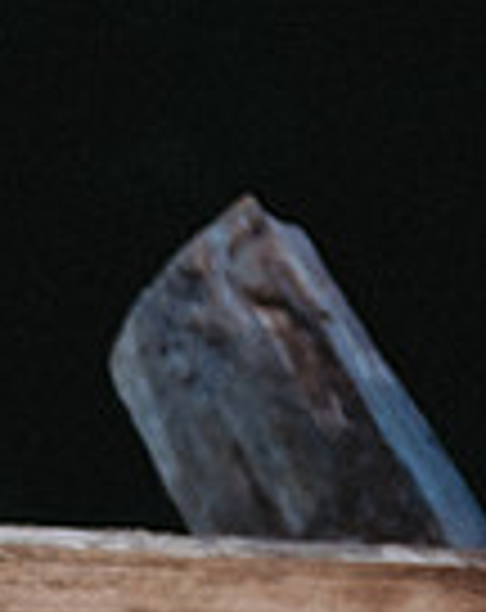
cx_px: -796
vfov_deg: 8.6
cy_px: 781
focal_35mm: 221
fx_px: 3991
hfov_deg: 6.5
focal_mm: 55
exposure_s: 1/1600
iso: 400
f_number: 2.8
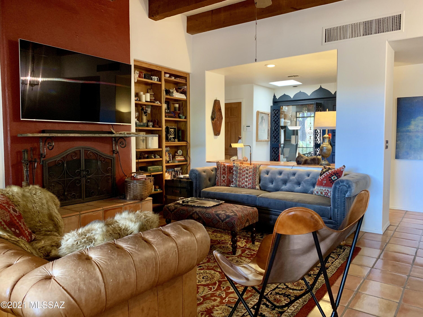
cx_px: 212
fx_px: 318
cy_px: 158
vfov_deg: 53.1
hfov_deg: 67.3
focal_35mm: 26
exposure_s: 1/30
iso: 400
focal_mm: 4.25
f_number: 1.8
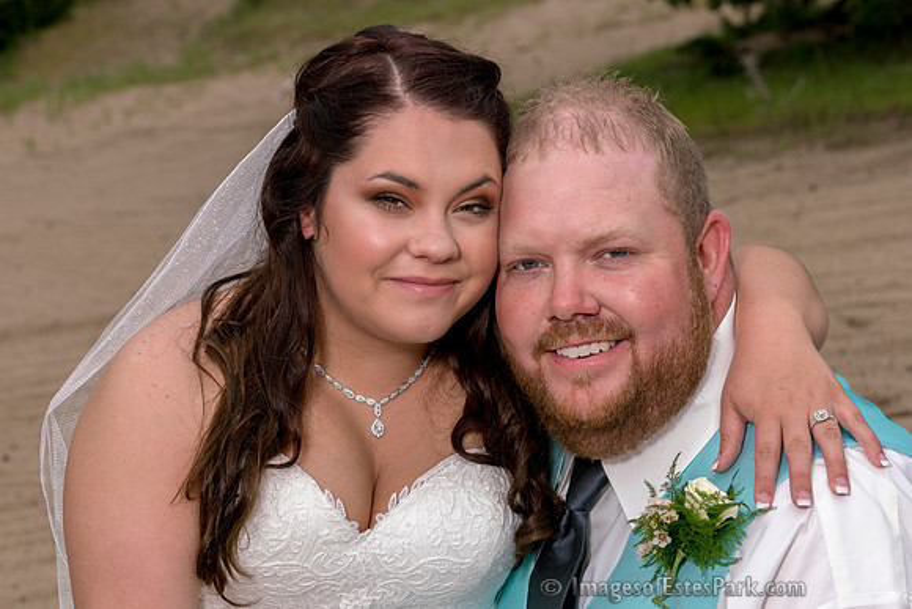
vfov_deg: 19.5
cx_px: 456
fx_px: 1774
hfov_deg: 28.8
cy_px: 304
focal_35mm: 70
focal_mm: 70
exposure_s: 1/1000
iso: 320
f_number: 7.1
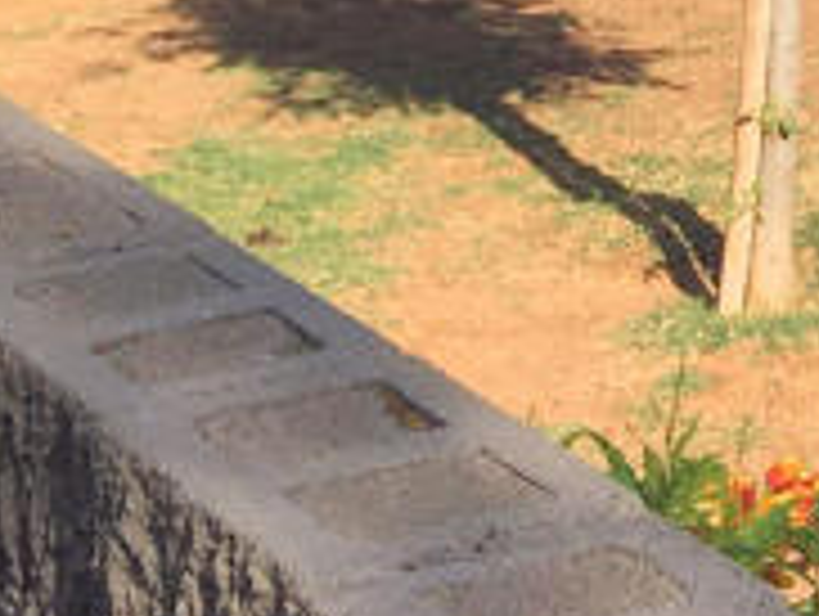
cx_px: 2102
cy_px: -616
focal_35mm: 163
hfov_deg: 10.2
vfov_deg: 8.6
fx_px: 3862
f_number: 2.2
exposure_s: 1/1637
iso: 25
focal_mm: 4.15
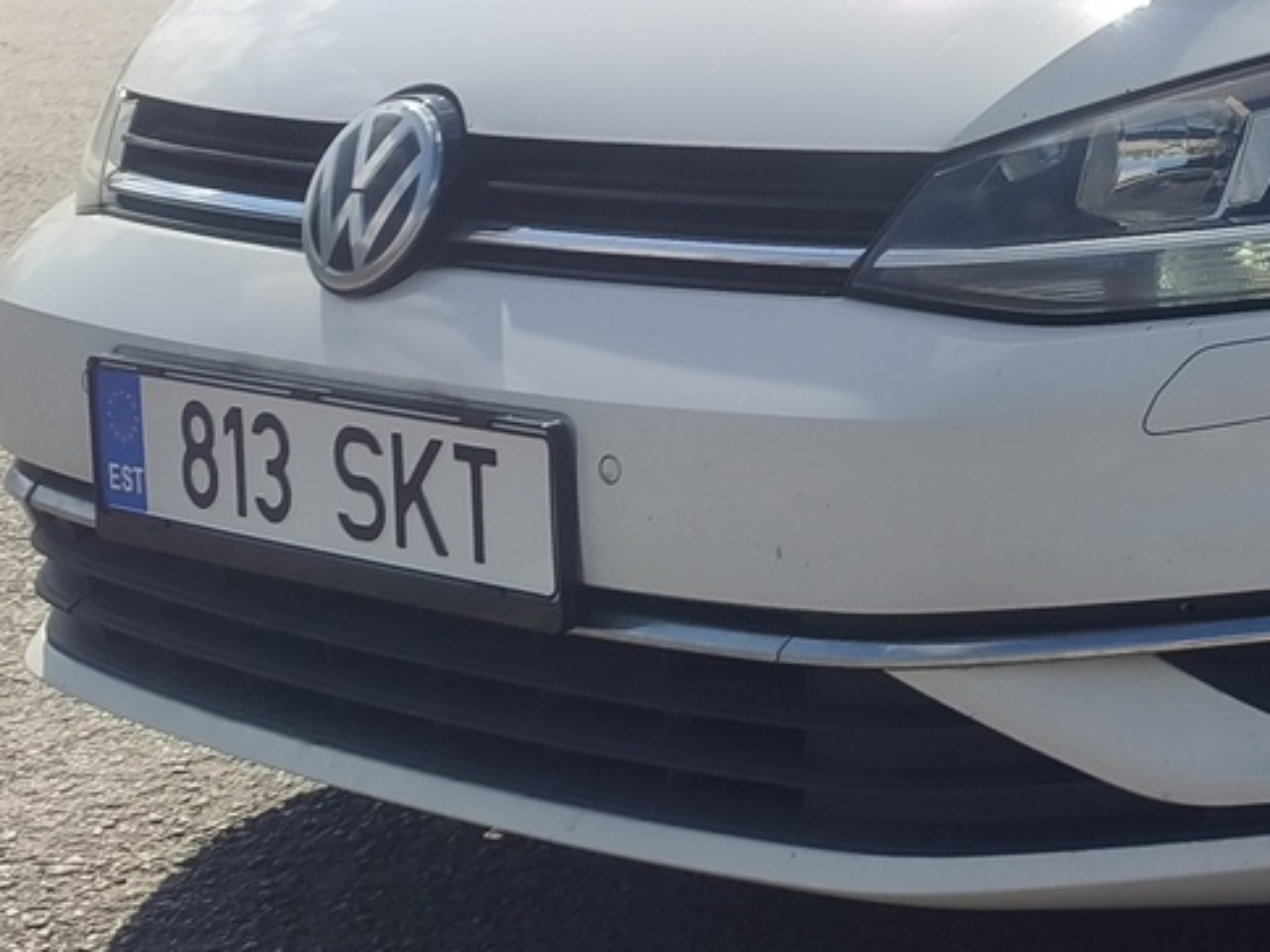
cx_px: 1855
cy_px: 178
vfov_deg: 19.2
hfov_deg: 21.8
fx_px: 2788
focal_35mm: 76
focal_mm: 6.06
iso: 50
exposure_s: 1/1603
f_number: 1.7
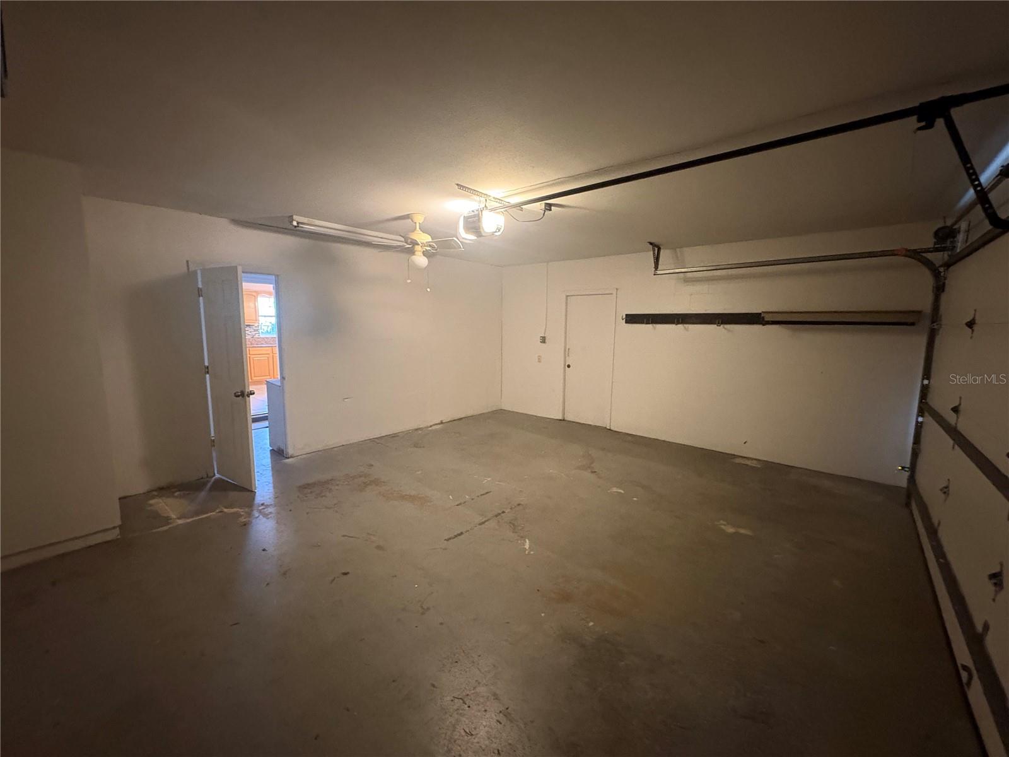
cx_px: 504
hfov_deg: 102.1
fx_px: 408
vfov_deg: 85.7
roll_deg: -0.1
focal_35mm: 14
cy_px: 378
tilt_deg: -6.6
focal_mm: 2.22
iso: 800
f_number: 2.2
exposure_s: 1/30
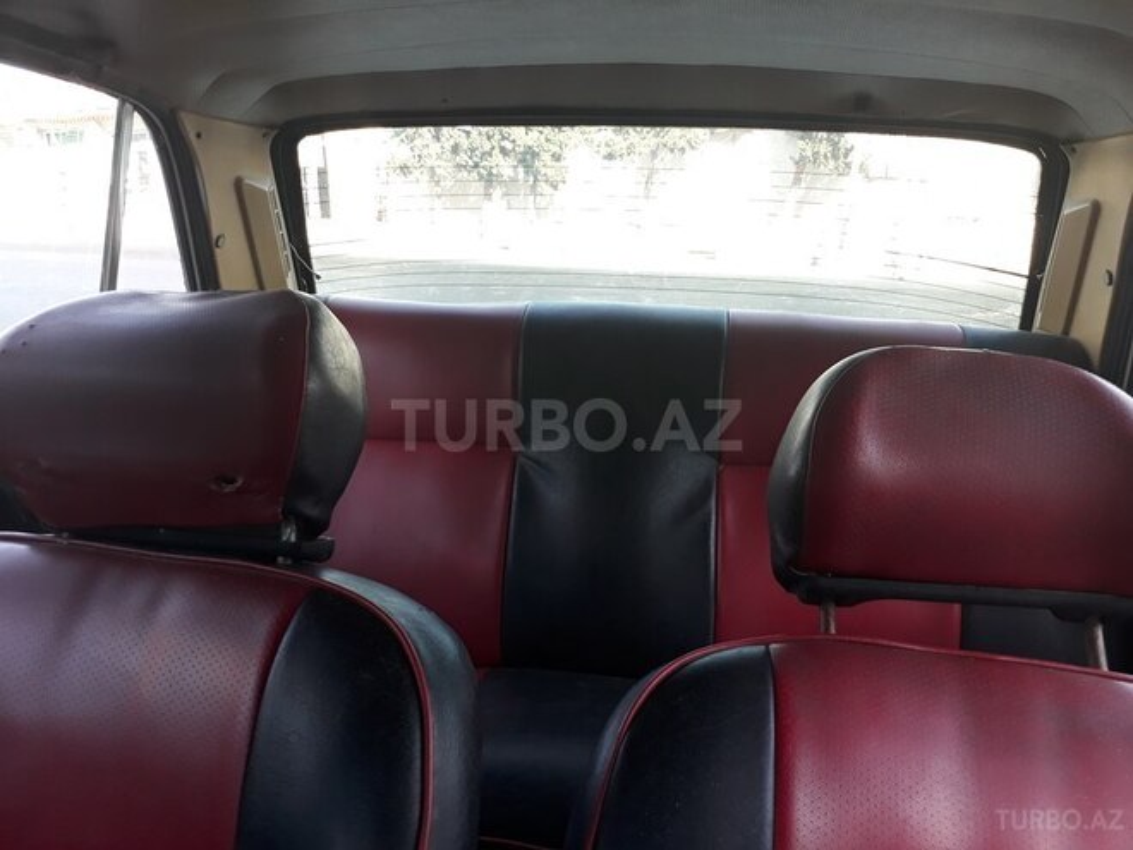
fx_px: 884
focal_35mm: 27
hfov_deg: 65.3
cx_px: 566
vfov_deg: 51.4
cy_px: 425
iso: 64
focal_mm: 3.6
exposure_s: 1/100
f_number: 1.9
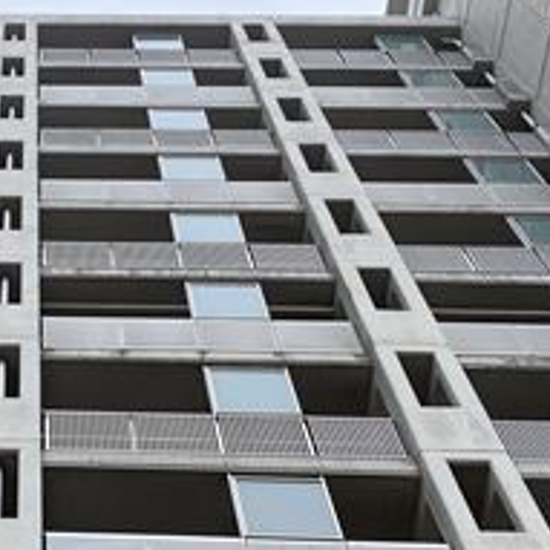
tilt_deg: +60.7
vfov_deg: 22.4
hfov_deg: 21.4
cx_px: -37
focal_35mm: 77
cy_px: 380
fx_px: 1384
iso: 32
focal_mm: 4.25
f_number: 1.8
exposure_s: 1/782
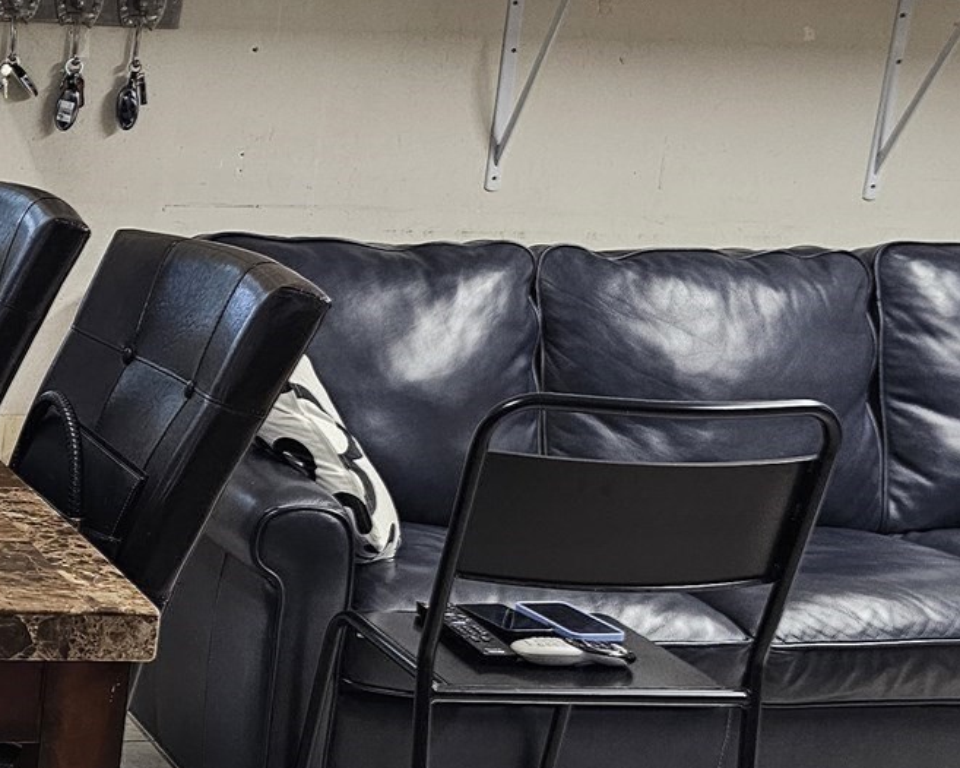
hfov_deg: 23.7
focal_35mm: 70
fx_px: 1988
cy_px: 509
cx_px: -317
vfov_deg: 21.8
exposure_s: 1/120
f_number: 1.7
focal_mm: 6.3
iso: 400
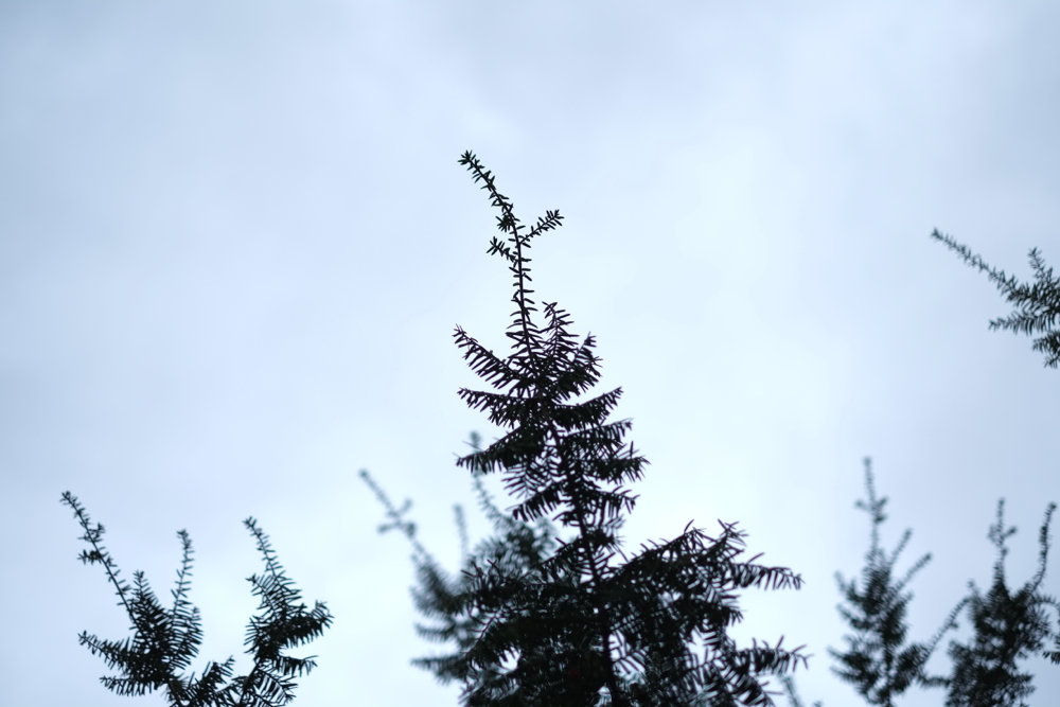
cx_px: 530
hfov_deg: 37.5
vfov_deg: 25.5
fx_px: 1561
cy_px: 354
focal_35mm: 53
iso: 100
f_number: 1.4
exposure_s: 1/2000
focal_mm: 35
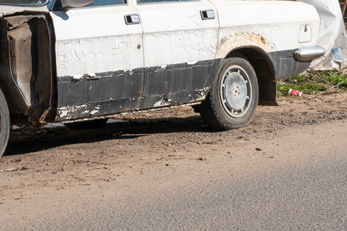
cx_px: 37
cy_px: -68
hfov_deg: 11.7
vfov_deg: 7.8
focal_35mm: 174
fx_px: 1677
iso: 100
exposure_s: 1/320
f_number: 9
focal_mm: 40
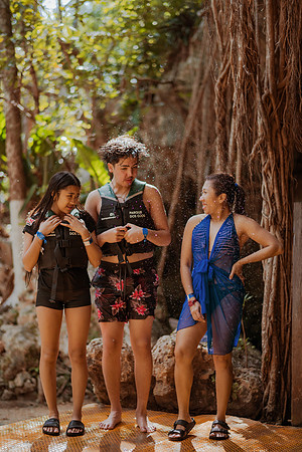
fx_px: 730
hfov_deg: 23.4
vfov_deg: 34.5
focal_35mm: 58
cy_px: 226
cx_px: 151
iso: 250
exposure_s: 1/1000
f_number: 1.4
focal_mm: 58
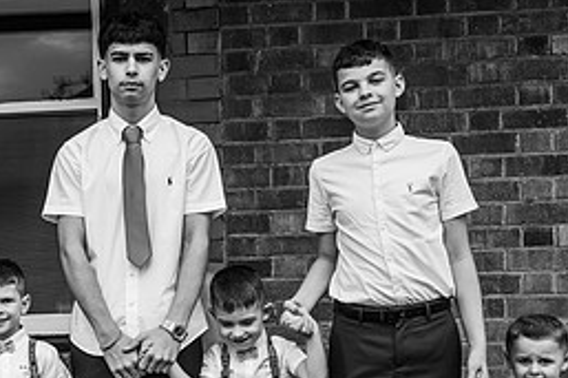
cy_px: 303
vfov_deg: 17.1
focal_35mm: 79
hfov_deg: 24.9
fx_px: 1246
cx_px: 57
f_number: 4.5
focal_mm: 35
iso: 100
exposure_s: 1/500
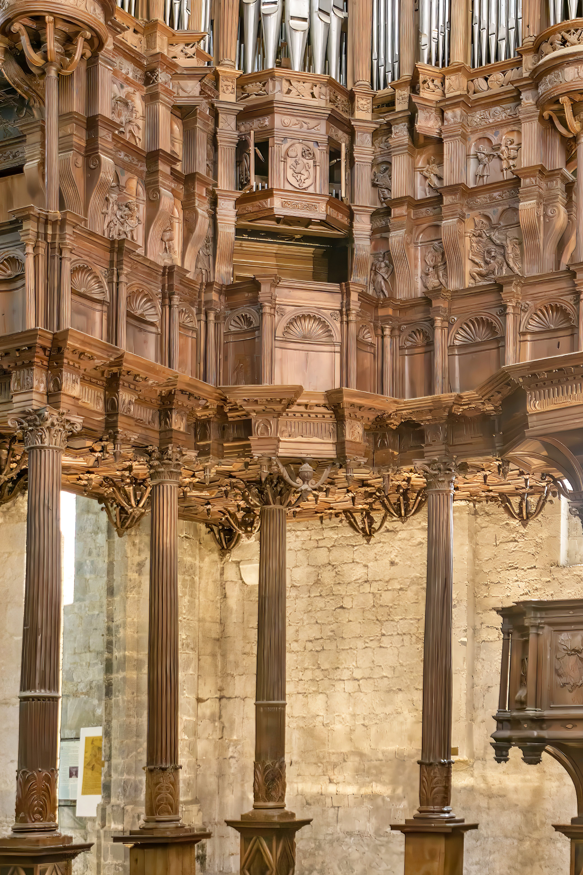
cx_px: 285
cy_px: 62
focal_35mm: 51
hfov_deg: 26.5
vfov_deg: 36.1
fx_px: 1239
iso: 1250
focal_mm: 24
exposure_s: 1/15
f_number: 2.8
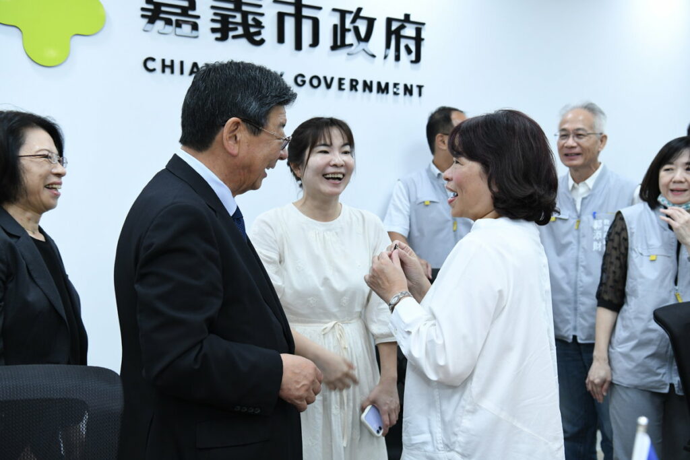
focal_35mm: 42
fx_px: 805
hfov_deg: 46.4
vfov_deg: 31.9
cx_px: 345
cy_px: 230
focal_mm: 42
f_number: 4.5
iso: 1250
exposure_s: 1/200
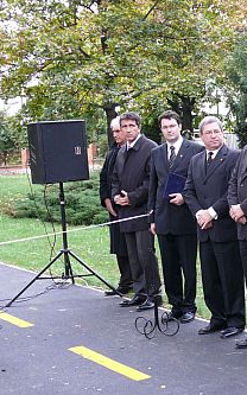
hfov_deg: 19.0
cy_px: 196
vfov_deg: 31.1
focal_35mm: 66
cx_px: 264
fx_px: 711
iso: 100
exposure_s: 1/50
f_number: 2.8
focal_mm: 8.7
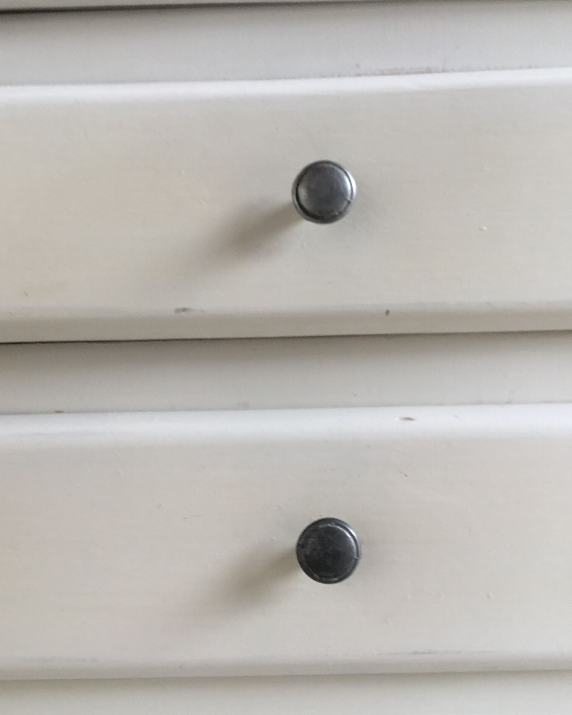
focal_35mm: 41
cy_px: 321
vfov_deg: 44.7
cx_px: 255
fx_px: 868
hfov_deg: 36.4
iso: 25
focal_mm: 3.3
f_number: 2.4
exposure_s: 1/50
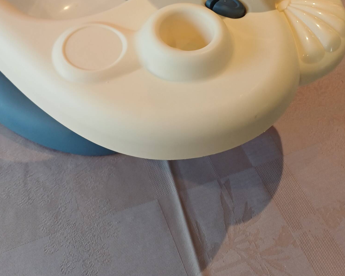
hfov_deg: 43.6
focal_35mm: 42
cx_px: 136
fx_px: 429
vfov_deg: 33.2
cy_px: 10
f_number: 1.8
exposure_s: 1/50
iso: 80
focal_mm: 4.65
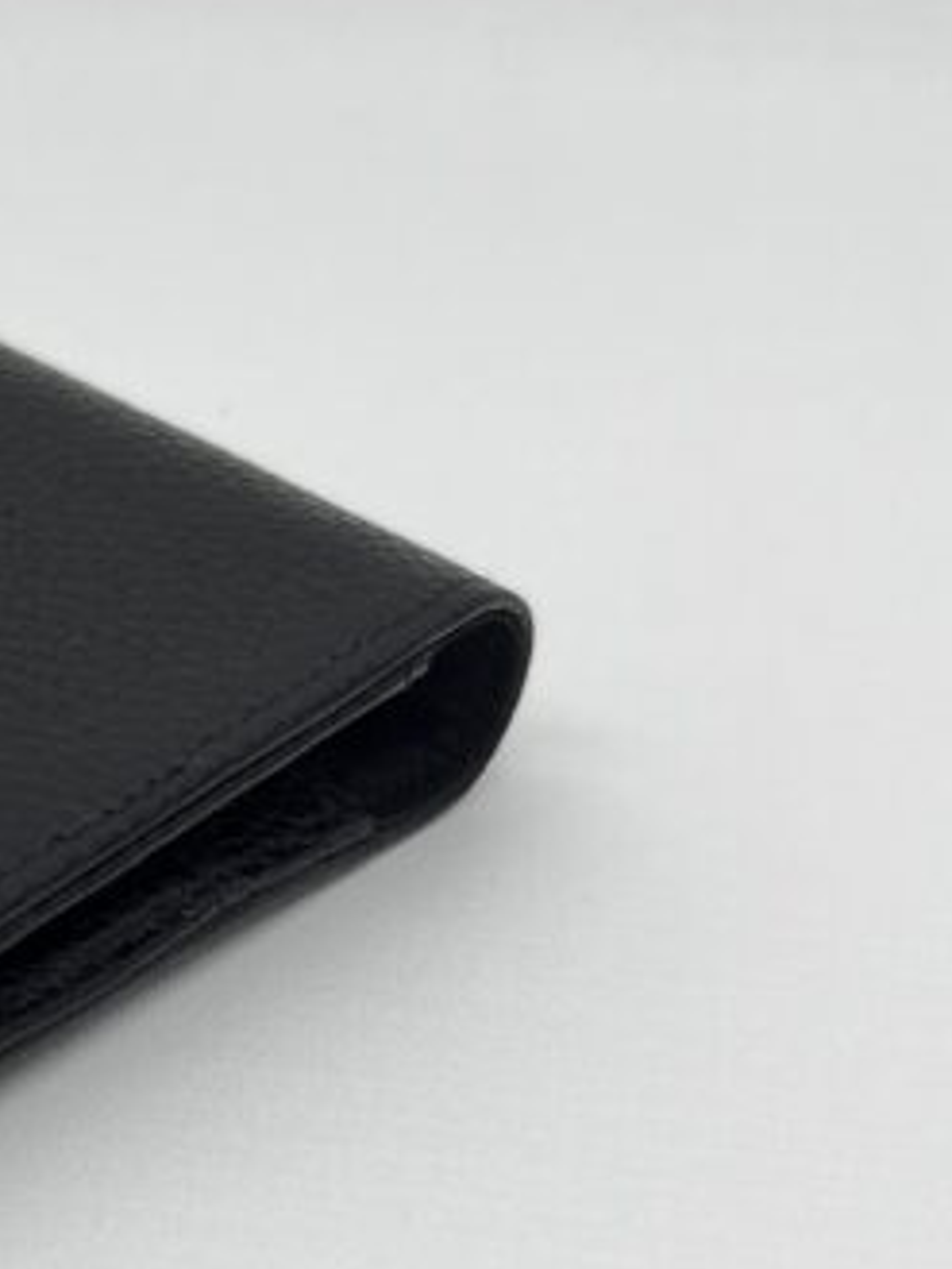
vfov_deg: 23.7
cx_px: -374
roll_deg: -1.2
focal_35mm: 81
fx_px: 2968
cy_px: 1057
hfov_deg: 16.9
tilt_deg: -38.9
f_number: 1.5
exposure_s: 1/221
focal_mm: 5.7
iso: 40
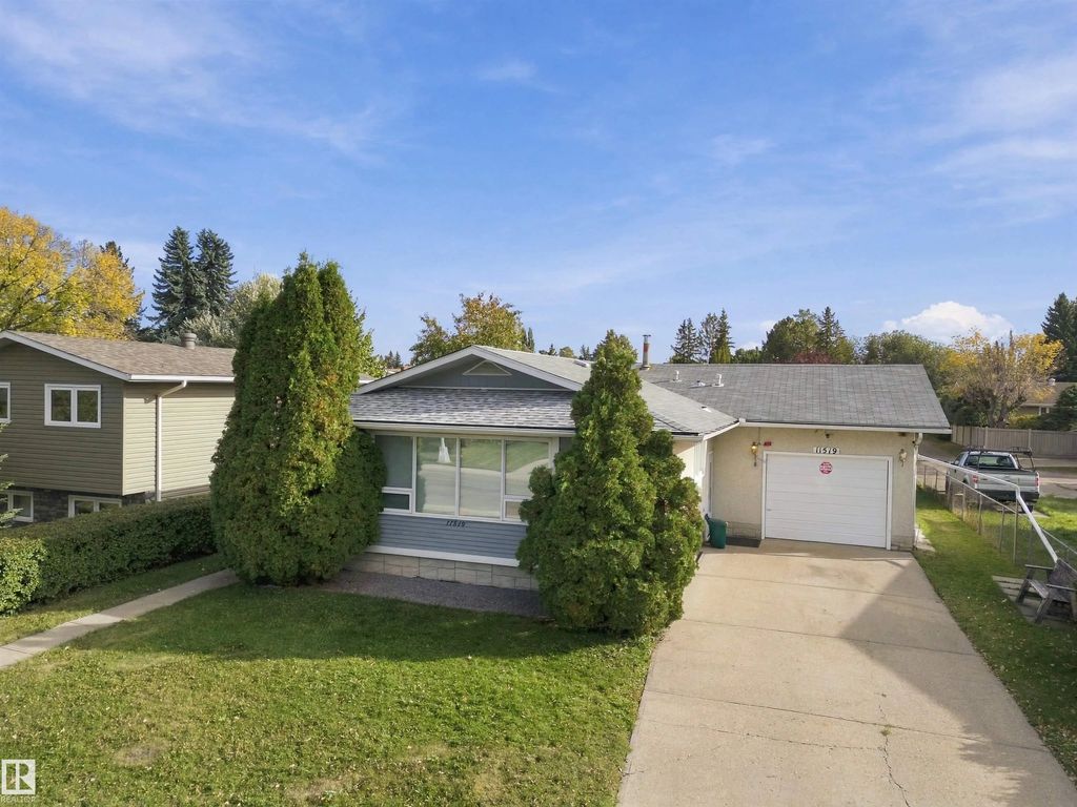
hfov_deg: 71.6
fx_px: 747
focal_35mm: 24
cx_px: 538
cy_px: 404
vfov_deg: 56.8
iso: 130
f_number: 1.7
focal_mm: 6.7
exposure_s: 1/2500
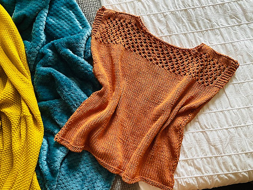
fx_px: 190
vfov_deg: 53.1
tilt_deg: -83.7
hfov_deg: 67.3
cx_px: 126
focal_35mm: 26
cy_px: 95
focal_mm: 4.25
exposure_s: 1/60
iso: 200
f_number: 1.8
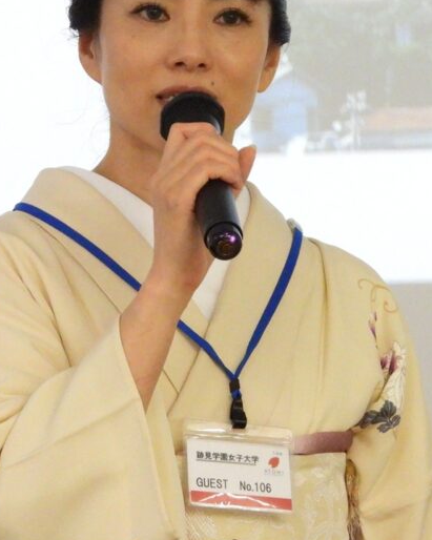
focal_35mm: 428
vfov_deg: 4.5
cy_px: 181
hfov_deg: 3.6
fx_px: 6842
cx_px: 190
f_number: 4.5
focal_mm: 39.3
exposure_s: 1/40
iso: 1400
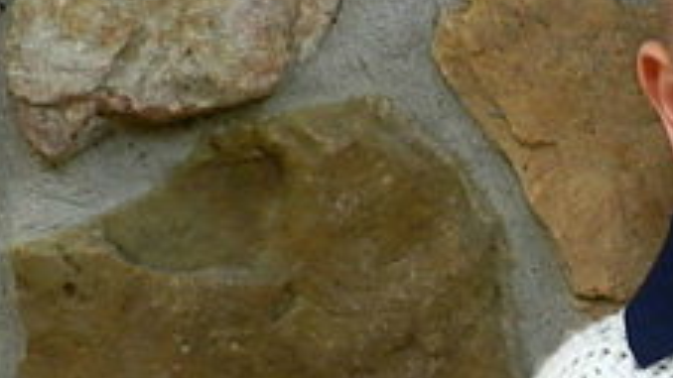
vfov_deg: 6.8
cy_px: 357
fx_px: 3194
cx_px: 840
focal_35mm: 179
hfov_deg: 11.7
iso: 200
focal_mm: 10.41
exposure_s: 1/60
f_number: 3.9
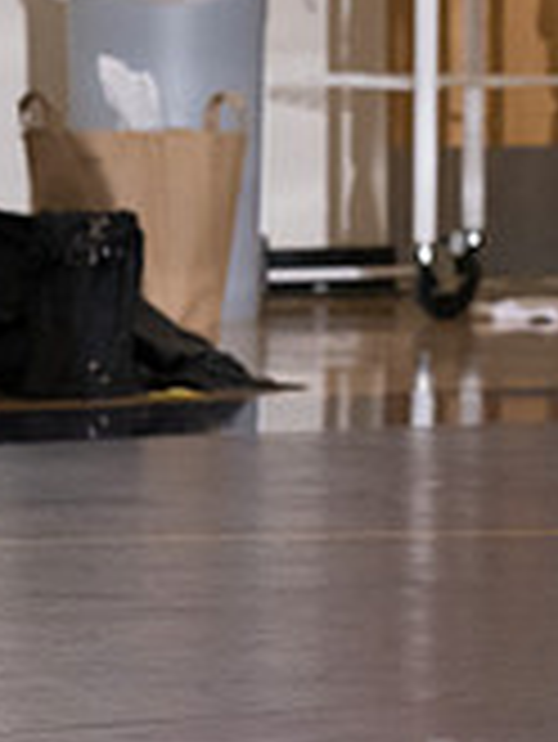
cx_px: 1202
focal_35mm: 733
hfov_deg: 2.0
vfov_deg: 2.7
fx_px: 15734
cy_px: 270
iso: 2000
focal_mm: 145
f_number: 5.6
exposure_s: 1/250
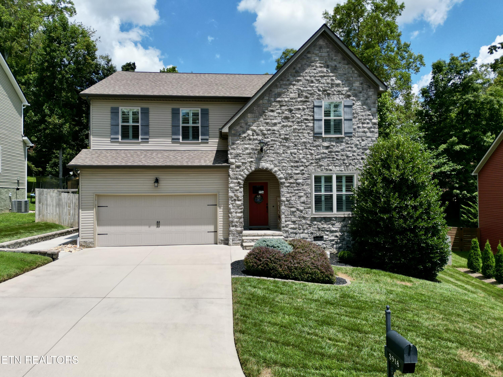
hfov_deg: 71.6
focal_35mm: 24
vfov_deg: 56.8
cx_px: 252
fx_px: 349
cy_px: 188
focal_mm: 6.72
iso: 110
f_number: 1.7
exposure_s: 1/4000
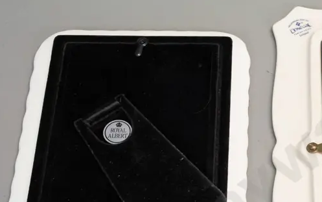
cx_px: 308
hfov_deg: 21.0
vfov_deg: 13.6
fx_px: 843
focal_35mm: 96
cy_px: 151
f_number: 5.6
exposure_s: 1/125
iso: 3200
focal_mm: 22
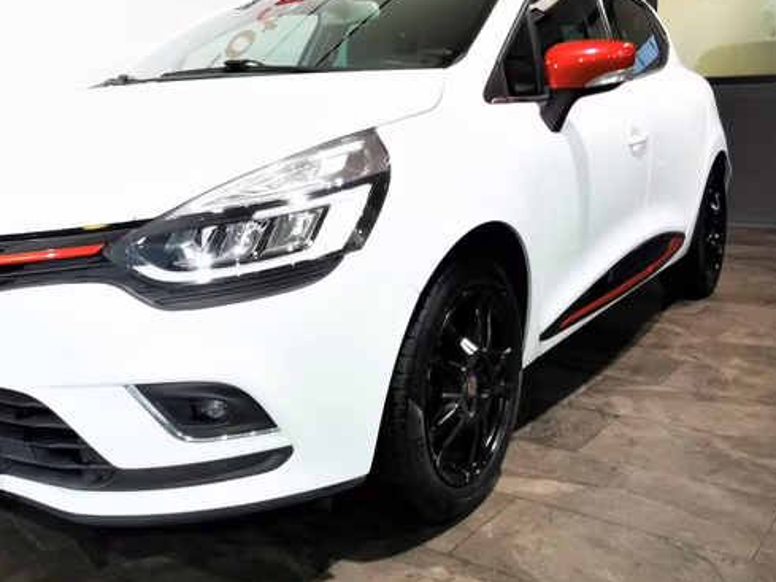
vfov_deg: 39.5
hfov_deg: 50.7
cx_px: 278
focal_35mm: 36
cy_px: 239
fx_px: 807
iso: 320
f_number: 2.2
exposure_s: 1/33.3
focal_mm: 2.26
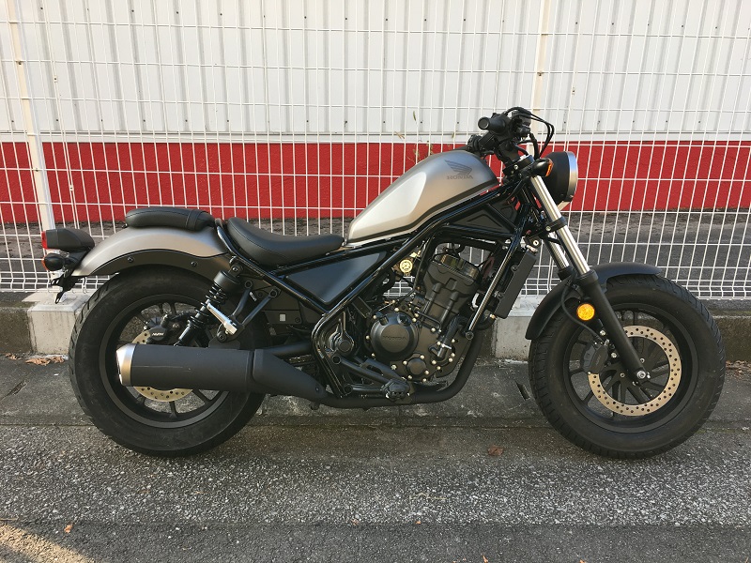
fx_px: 629
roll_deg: -1.7
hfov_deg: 61.7
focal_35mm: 29
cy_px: 282
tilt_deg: -18.2
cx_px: 376
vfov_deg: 48.2
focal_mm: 4.15
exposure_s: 1/120
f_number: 2.2
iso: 32
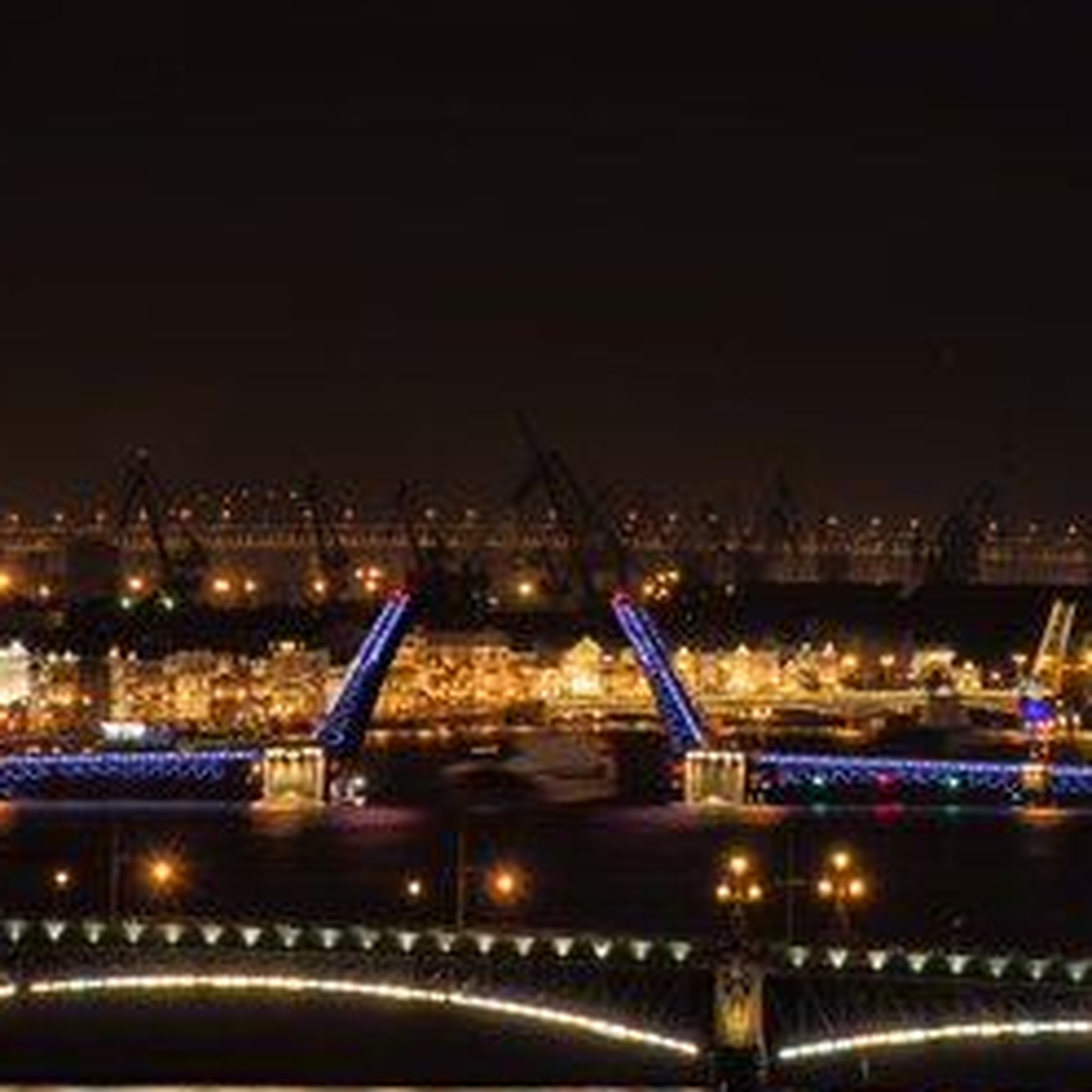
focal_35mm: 457
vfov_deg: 3.8
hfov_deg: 3.8
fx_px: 16310
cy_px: 568
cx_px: 707
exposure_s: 10
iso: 50
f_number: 10
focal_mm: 300
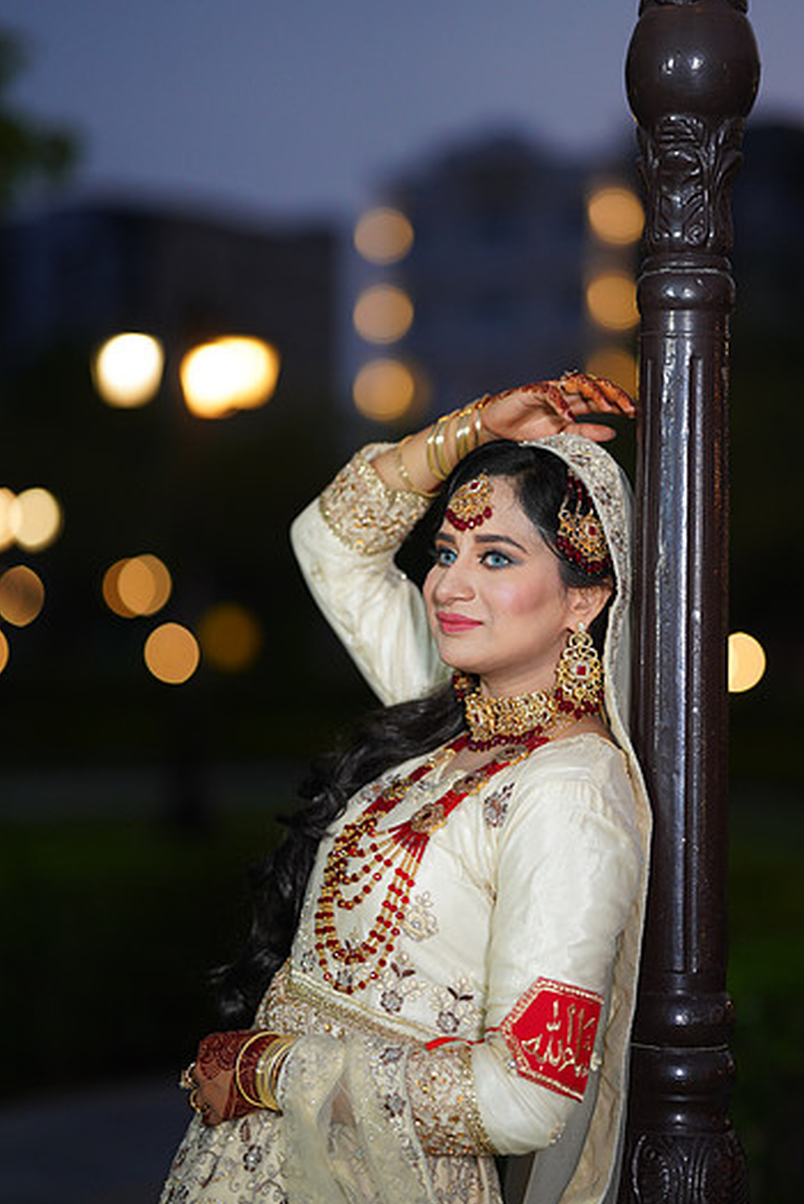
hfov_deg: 14.6
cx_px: 442
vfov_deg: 21.7
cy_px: 597
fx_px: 3145
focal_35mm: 94
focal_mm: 85
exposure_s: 1/200
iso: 800
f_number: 1.4
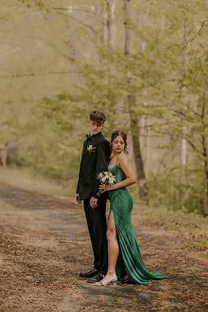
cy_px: 156
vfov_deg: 23.9
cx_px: 104
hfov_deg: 16.1
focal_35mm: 85
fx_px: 737
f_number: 2
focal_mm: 85
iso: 100
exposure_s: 1/320
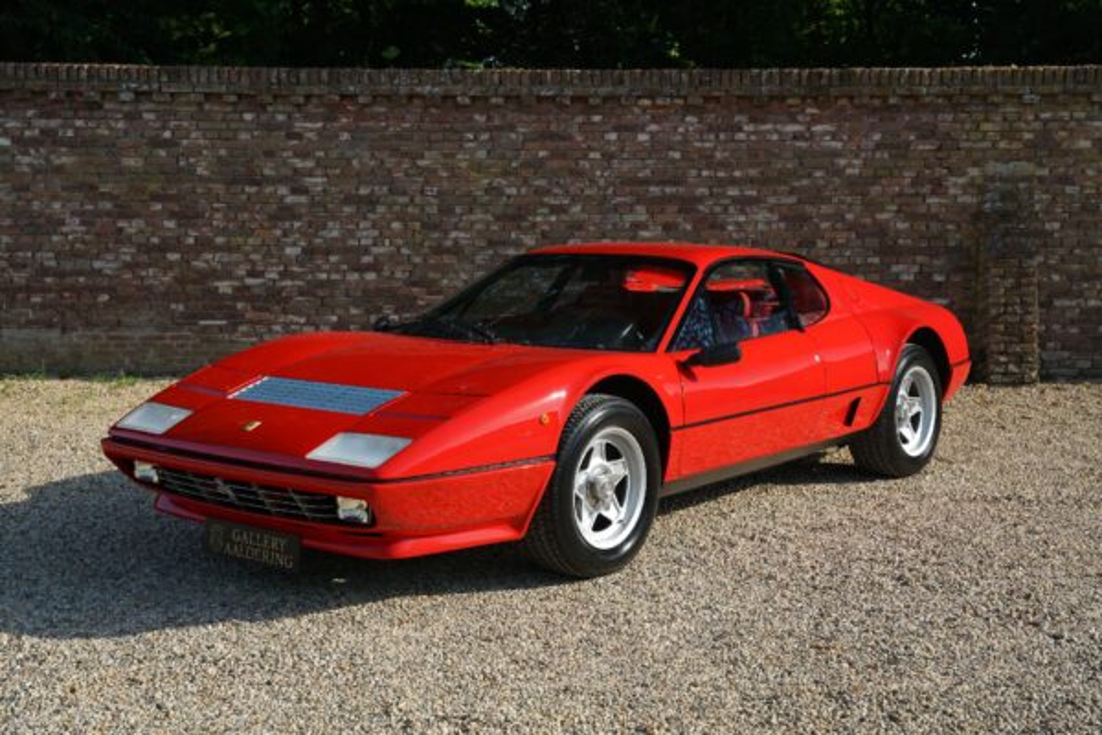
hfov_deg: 41.8
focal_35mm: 47
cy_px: 368
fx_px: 1445
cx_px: 551
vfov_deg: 28.5
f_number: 6.3
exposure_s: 1/125
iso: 100
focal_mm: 47.2
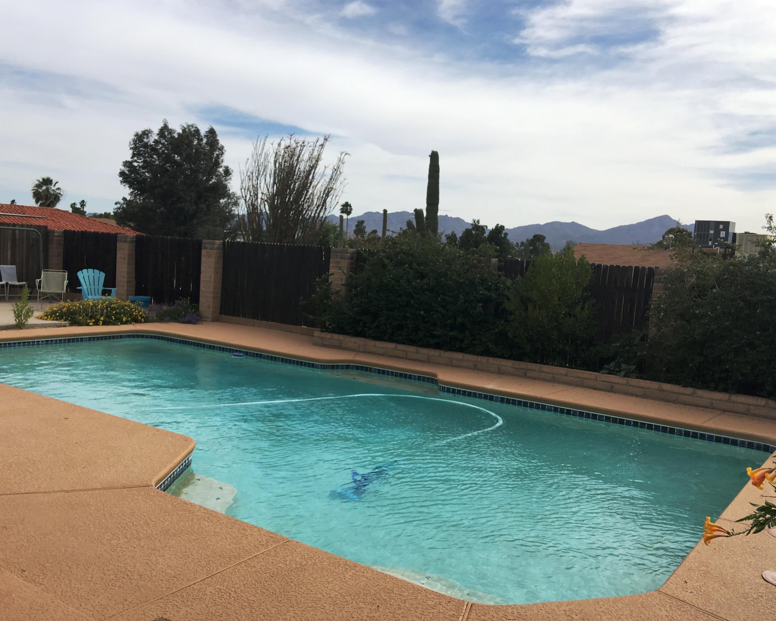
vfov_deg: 44.5
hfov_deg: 54.1
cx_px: 354
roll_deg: -4.3
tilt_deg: -4.9
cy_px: 328
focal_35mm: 33
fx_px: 758
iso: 25
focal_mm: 4.15
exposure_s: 1/1374
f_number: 2.2
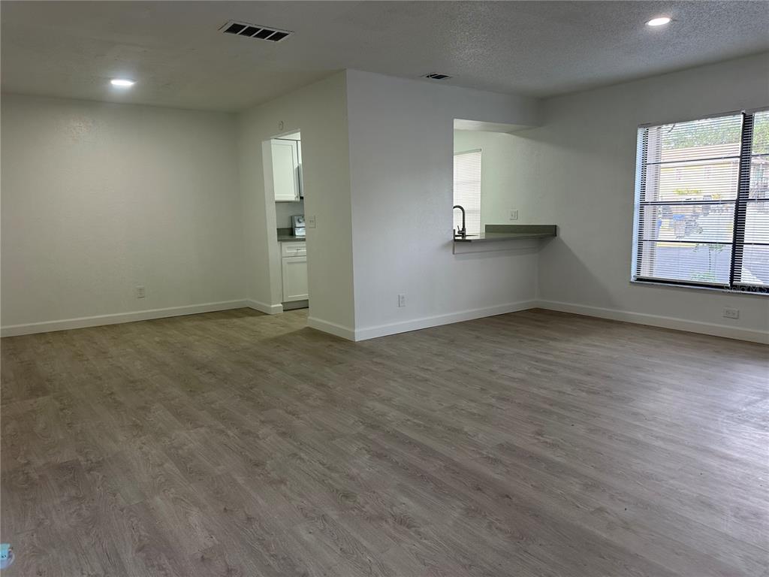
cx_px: 384
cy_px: 288
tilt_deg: -7.6
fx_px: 533
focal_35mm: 24
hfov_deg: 71.6
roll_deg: -0.4
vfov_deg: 56.8
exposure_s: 1/121
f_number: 1.78
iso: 100
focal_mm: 6.86
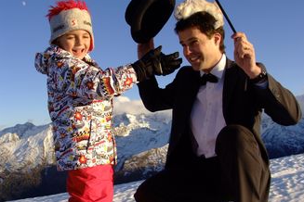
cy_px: 104
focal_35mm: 47
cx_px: 158
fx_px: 397
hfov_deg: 41.9
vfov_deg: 28.6
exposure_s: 1/160
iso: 160
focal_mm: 20
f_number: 10
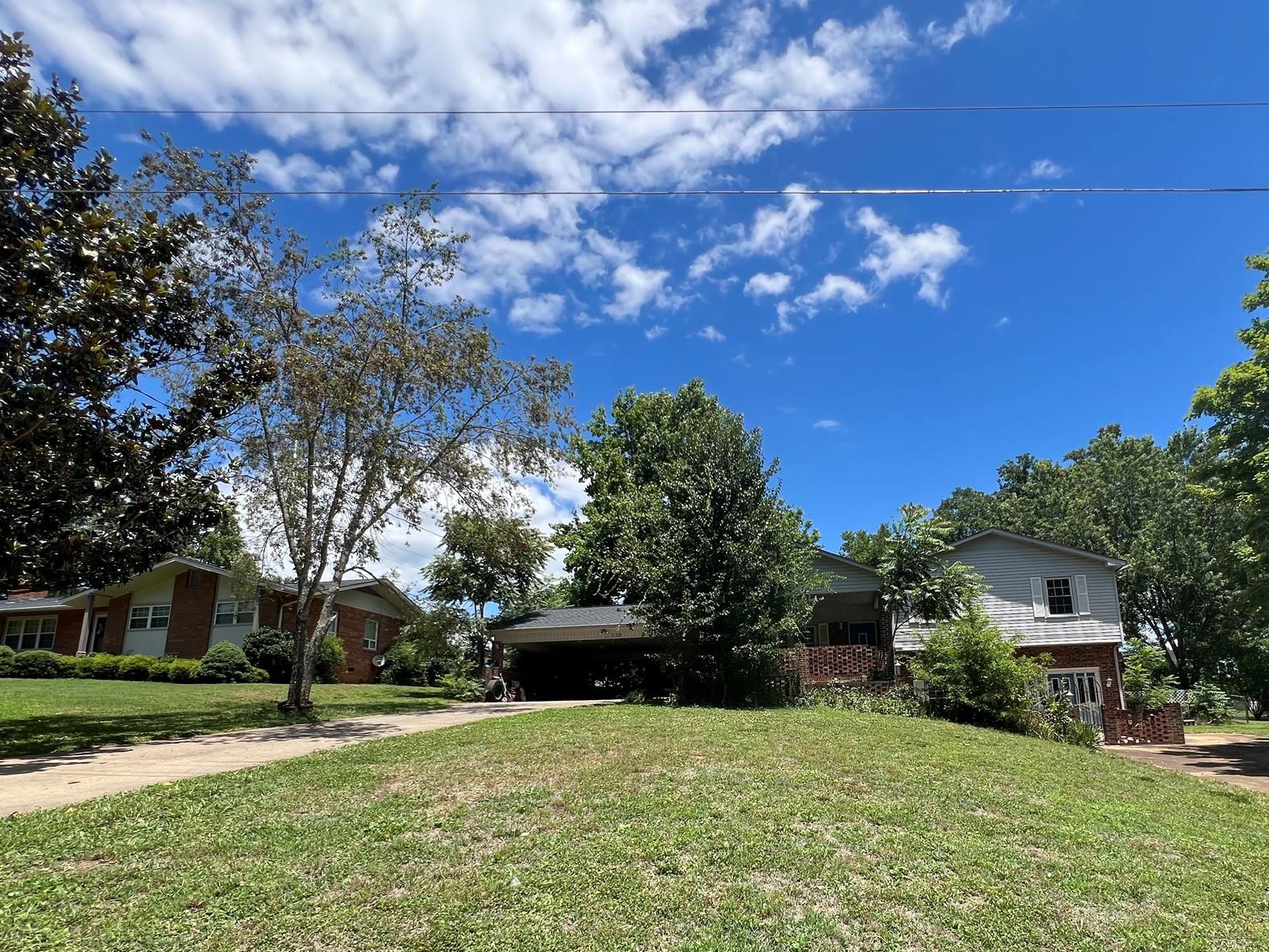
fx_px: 623
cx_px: 770
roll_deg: +2.3
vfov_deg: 73.4
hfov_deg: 89.7
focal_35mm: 17
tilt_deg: +10.4
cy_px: 599
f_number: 1.8
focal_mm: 1.57
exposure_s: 1/889
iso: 32
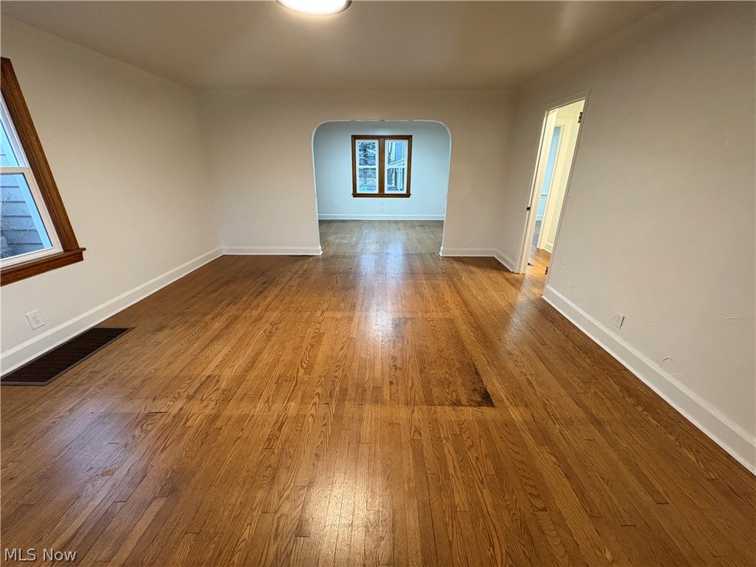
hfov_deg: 102.1
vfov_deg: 85.7
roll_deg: +0.2
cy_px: 284
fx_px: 306
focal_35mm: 14
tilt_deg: -21.2
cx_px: 378
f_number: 2.2
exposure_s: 1/60
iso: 320
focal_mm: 2.22
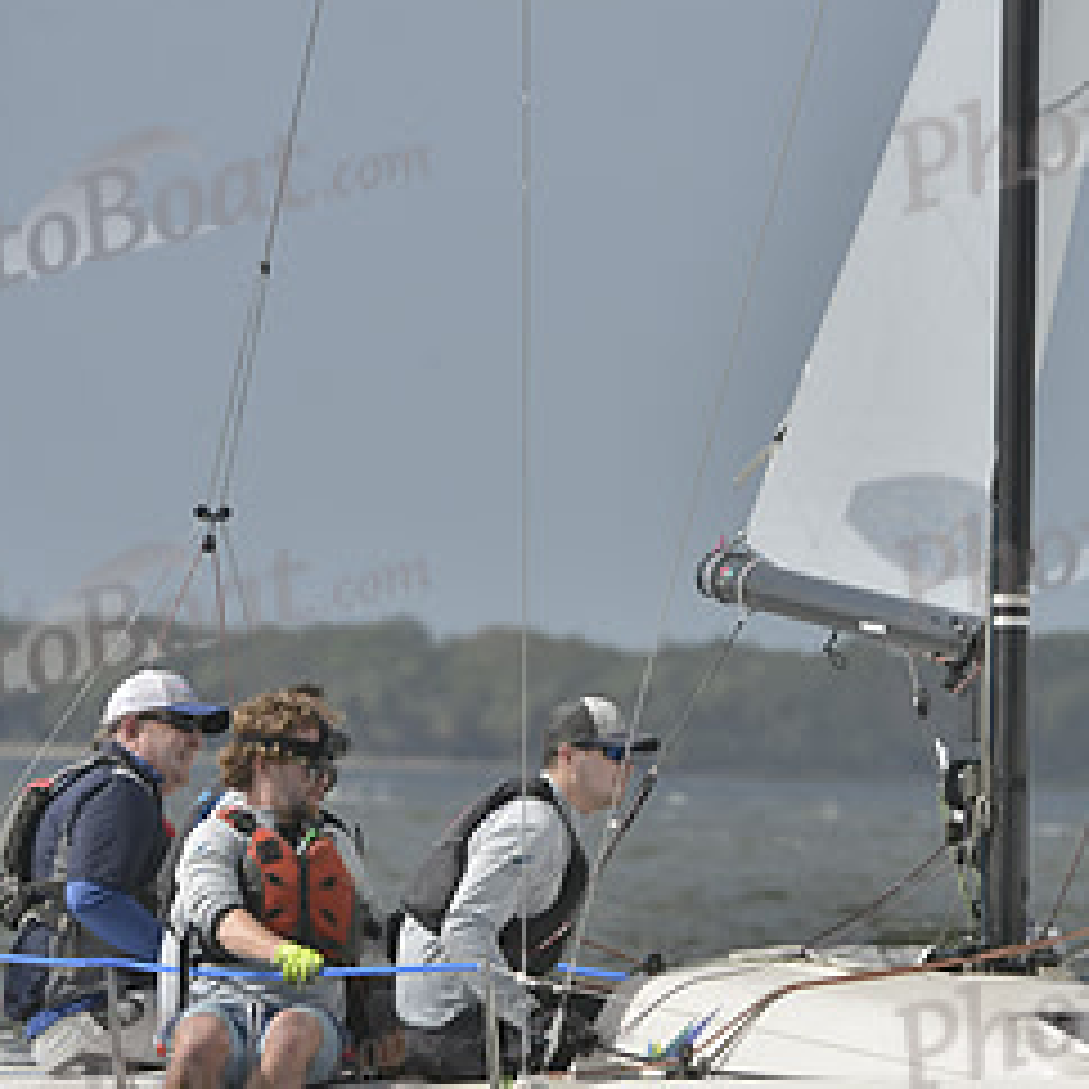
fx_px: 29043
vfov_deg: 2.1
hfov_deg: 2.1
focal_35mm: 816
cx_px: 666
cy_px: 808
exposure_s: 1/1250
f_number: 10
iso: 400
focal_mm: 400
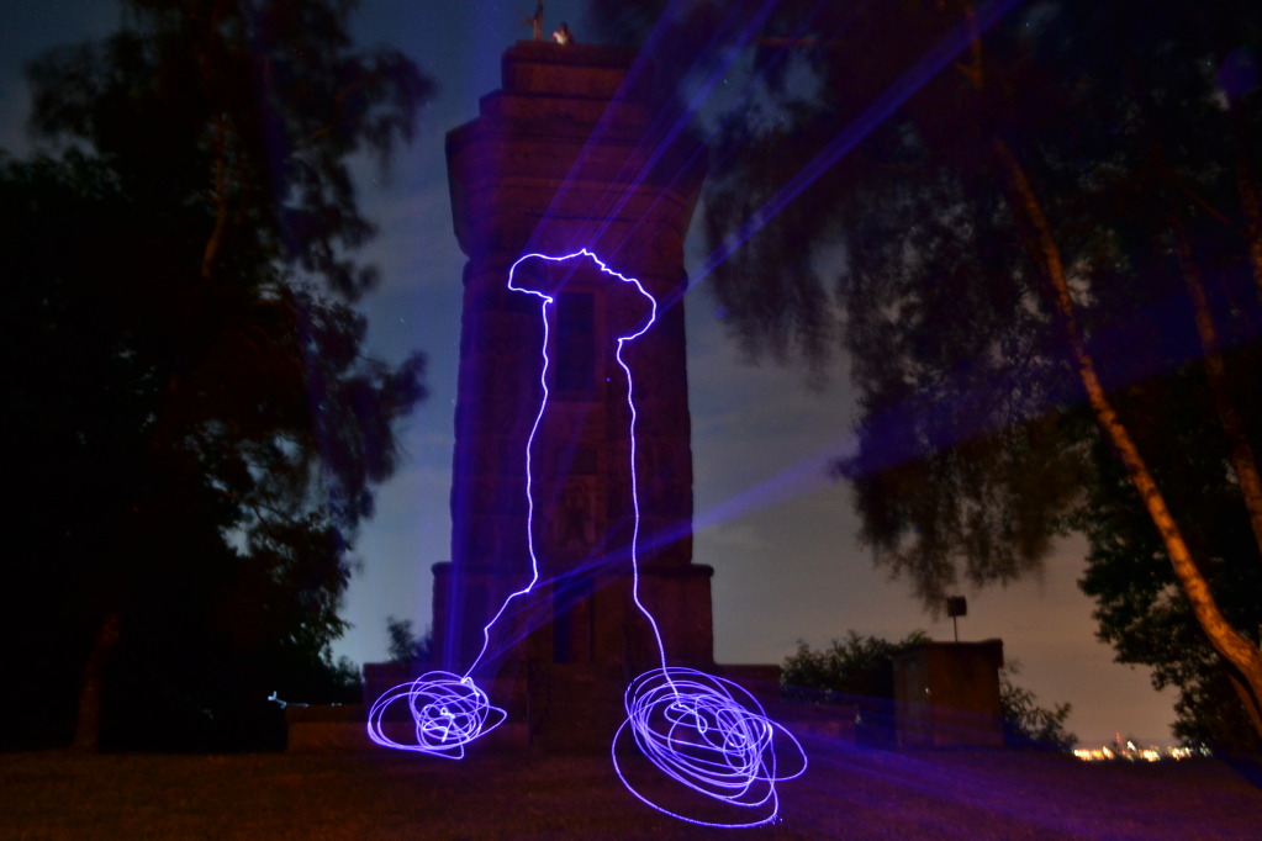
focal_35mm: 33
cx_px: 631
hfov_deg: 57.2
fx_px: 1157
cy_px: 420
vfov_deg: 40.0
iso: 800
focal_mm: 22
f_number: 5.6
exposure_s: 12.6
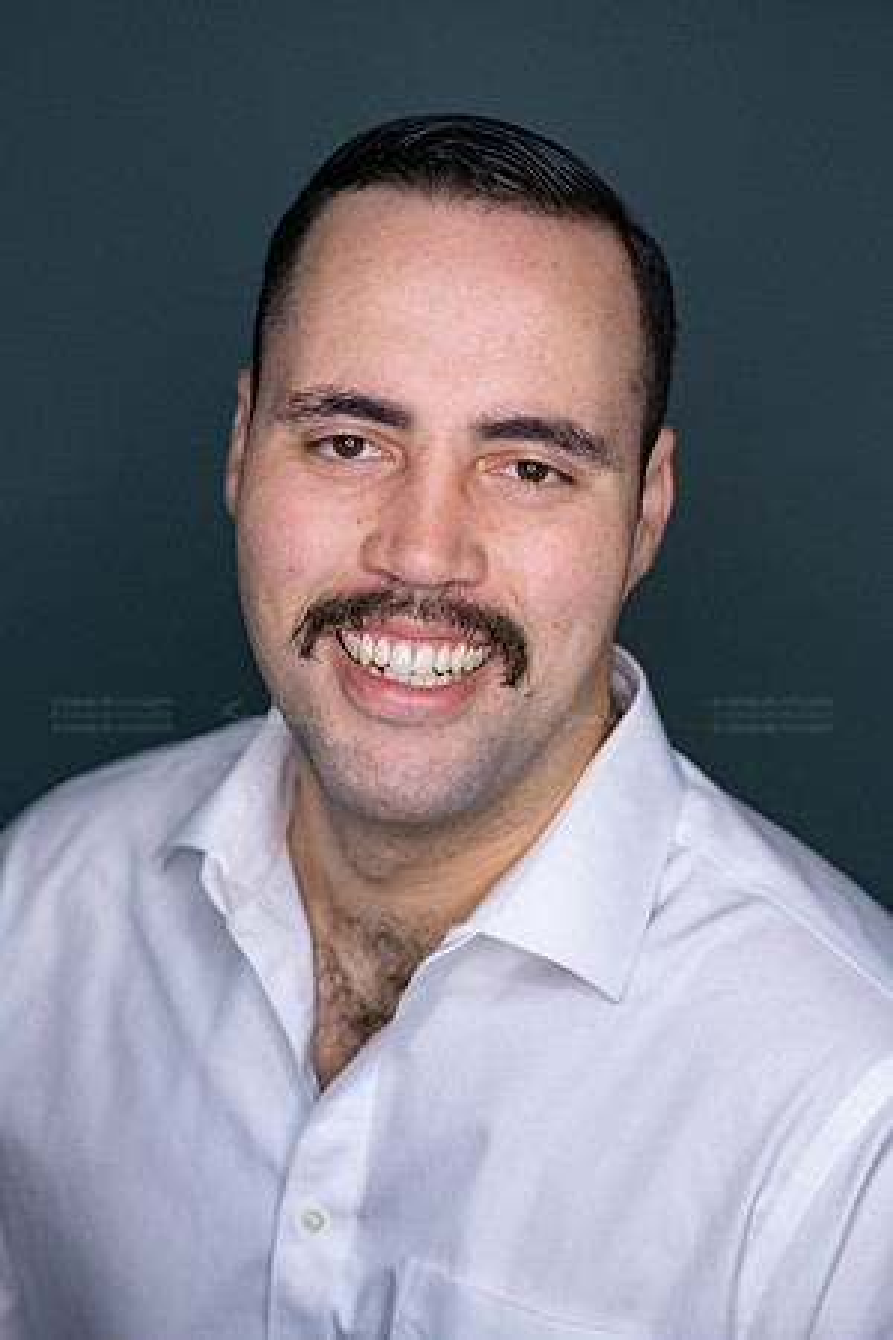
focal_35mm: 85
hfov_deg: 16.1
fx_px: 3162
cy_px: 670
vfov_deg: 23.9
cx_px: 446
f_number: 3.5
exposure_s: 1/640
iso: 2000
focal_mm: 85
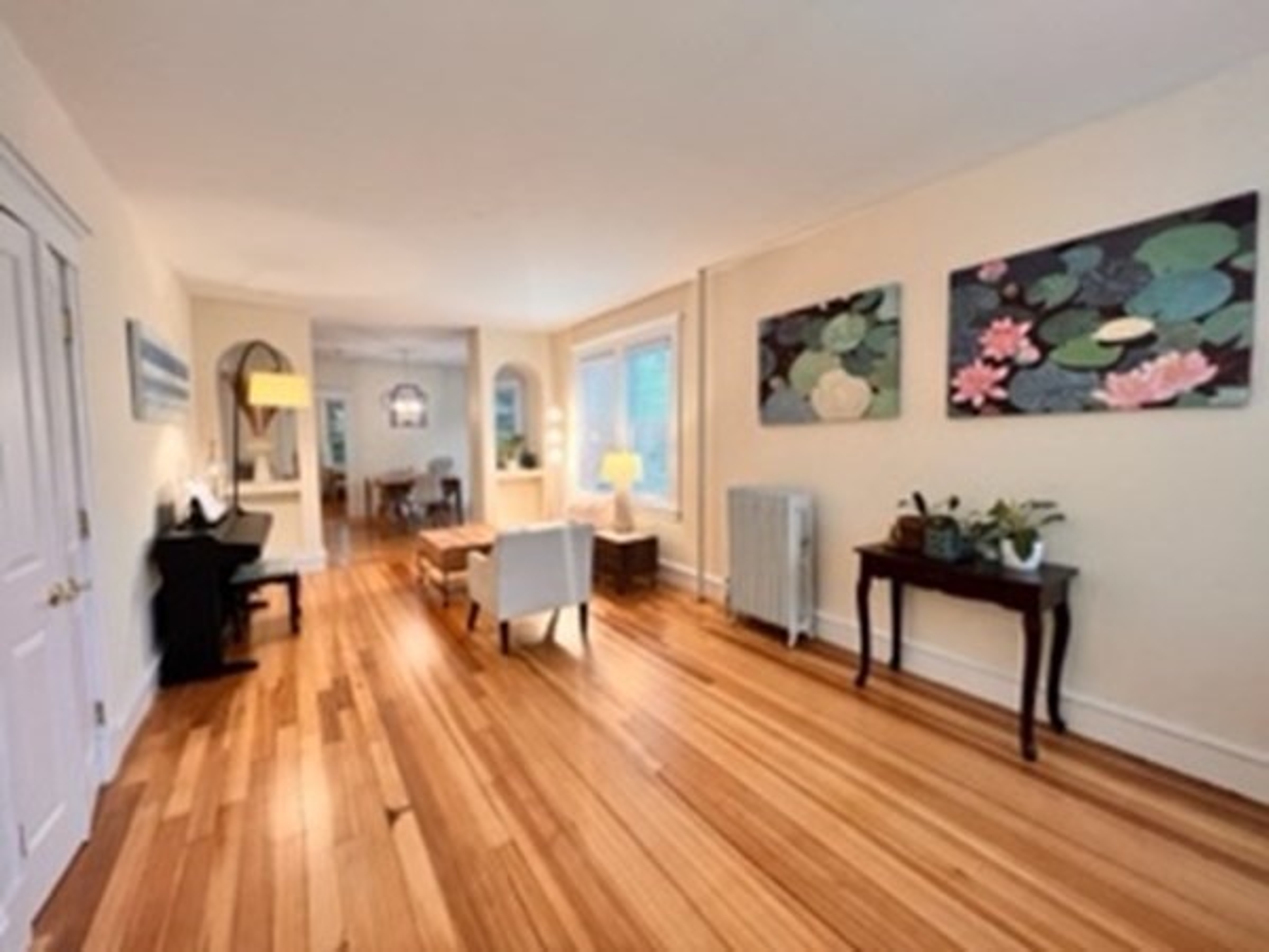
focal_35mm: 13
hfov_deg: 106.2
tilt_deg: -5.1
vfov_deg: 89.9
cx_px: 634
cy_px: 476
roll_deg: +0.9
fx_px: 477
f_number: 1.8
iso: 125
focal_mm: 1.57
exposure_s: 1/120
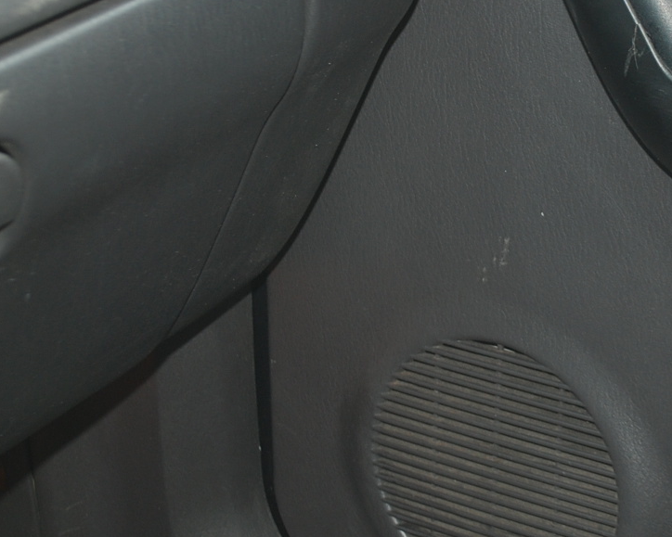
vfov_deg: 14.0
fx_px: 2173
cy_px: 109
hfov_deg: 17.3
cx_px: 611
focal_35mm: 109
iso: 200
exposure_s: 1/60
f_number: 4.8
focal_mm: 29
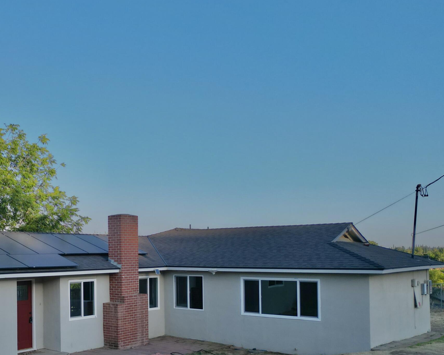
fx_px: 539
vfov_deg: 35.9
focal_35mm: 41
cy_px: 249
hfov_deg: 42.4
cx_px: 78
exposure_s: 1/1600
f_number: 1.7
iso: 150
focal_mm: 6.72
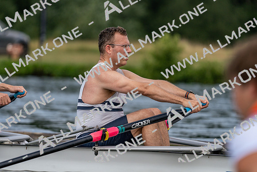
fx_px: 2792
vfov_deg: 3.5
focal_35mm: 391
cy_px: 86
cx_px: 128
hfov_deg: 5.3
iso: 400
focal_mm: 391
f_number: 6.3
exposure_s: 1/1600
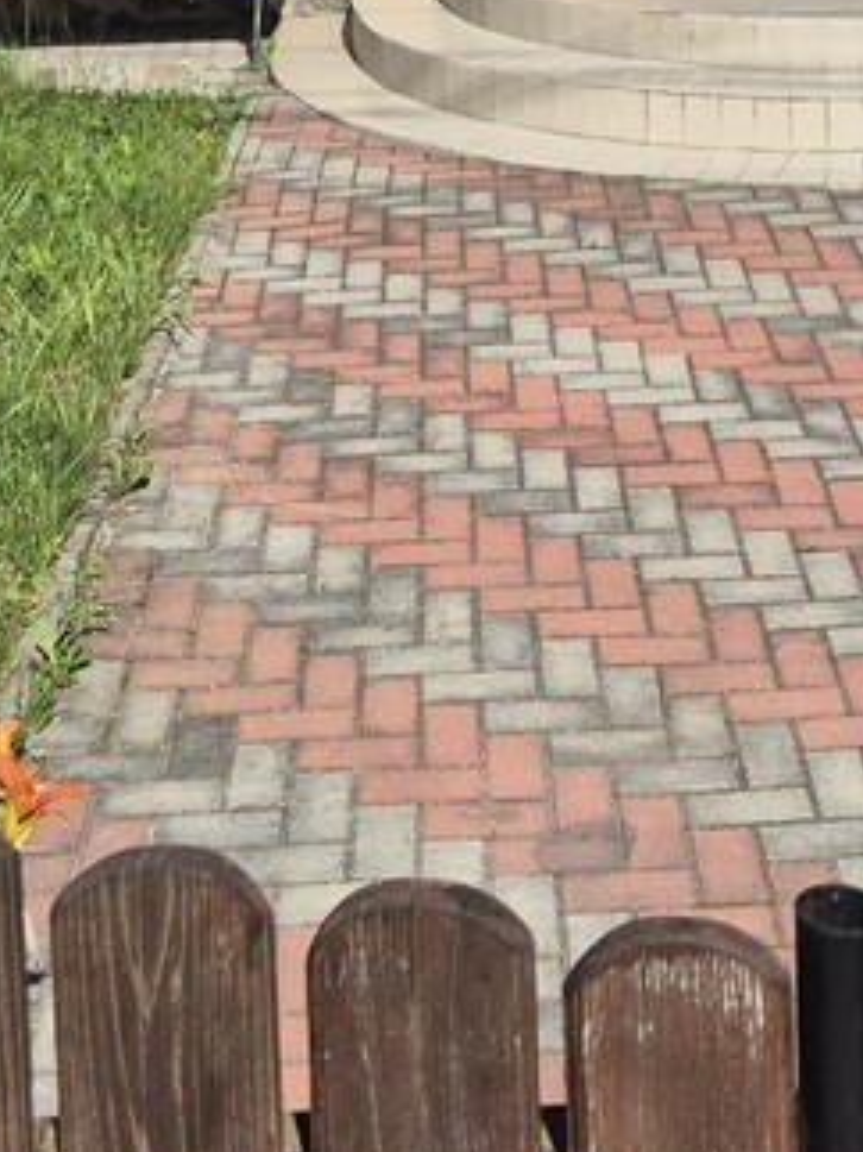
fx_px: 2428
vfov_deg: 23.9
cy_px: -282
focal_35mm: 73
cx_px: 524
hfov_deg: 20.1
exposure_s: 1/2552
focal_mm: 5.4
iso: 25
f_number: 1.8
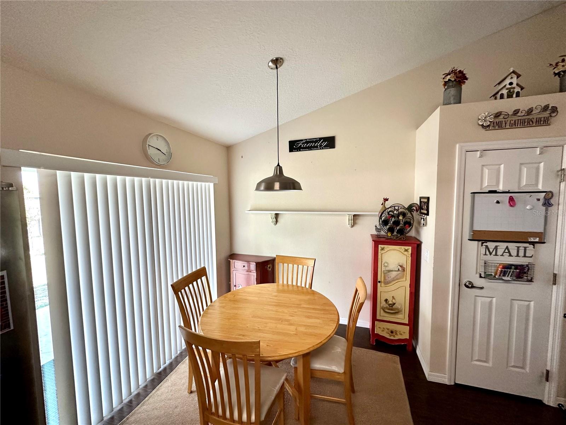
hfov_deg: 102.1
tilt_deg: -4.3
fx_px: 229
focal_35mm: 14
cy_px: 212
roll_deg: +0.4
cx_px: 283
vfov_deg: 85.7
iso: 200
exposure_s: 1/120
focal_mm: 2.22
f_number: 2.2
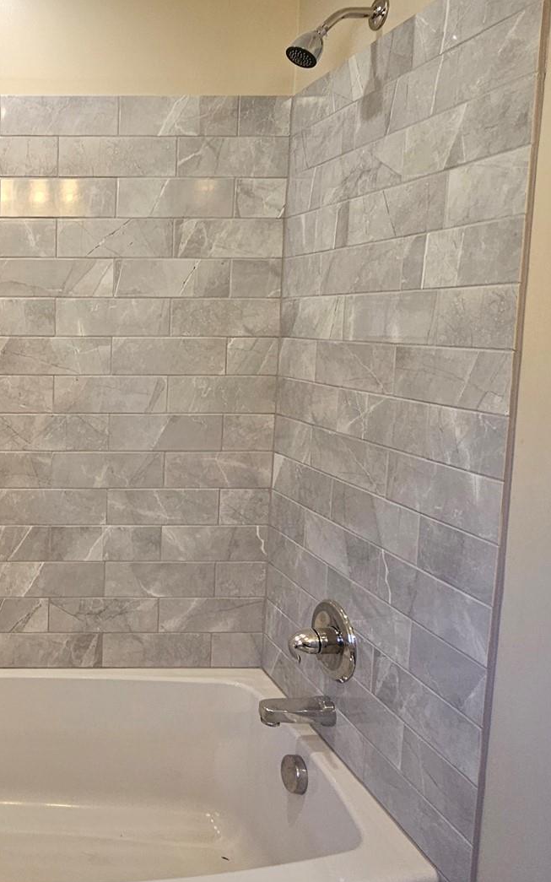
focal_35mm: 27
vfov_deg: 68.2
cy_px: 391
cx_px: -42
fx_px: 649
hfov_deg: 38.7
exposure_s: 1/60
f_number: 2.2
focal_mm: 2.2
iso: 64
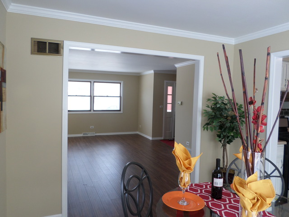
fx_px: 209
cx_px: 144
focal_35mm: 25
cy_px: 108
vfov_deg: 54.9
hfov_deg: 69.4
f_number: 2.5
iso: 80
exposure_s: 1/60
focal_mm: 4.5
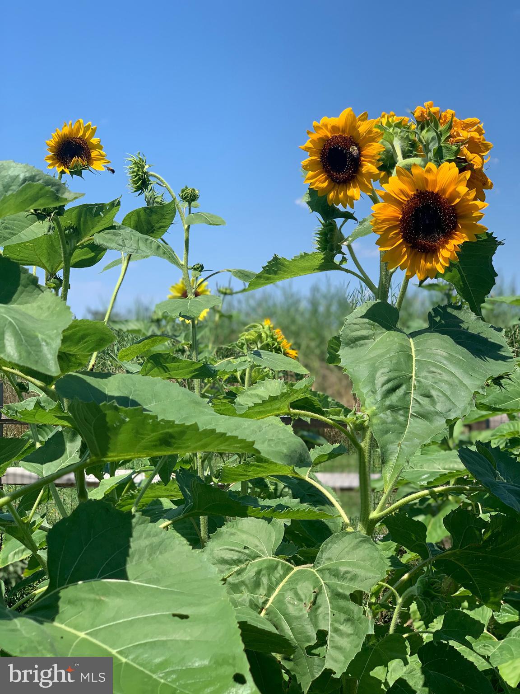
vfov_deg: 36.8
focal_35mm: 52
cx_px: 260
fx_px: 1042
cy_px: 347
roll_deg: -0.7
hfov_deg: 28.0
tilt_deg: +0.7
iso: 16
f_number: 2.4
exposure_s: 1/999
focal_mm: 6
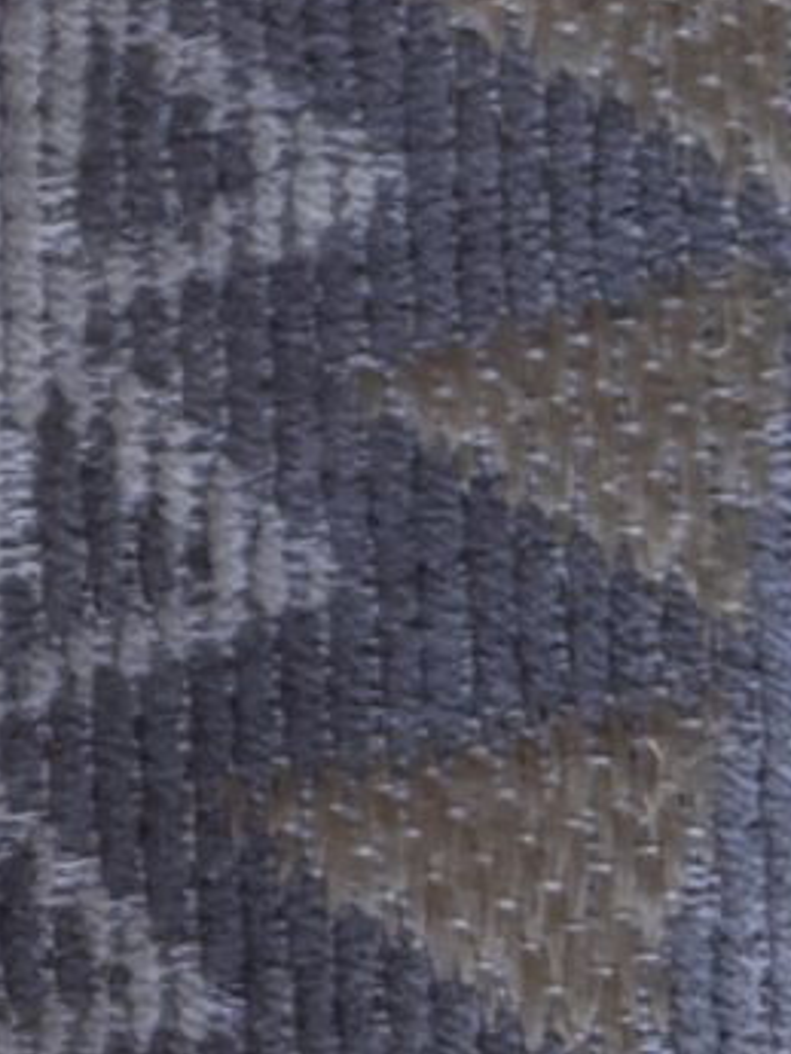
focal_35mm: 193
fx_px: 5877
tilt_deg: -83.4
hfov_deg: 6.6
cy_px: -43
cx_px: -1991
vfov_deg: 10.2
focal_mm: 5.96
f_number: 1.6
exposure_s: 1/126
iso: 32
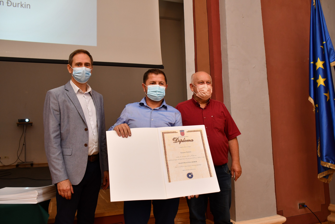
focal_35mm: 30
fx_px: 279
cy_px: 112
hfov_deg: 61.9
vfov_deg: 43.6
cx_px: 168
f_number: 4
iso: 640
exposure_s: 1/60
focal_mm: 20
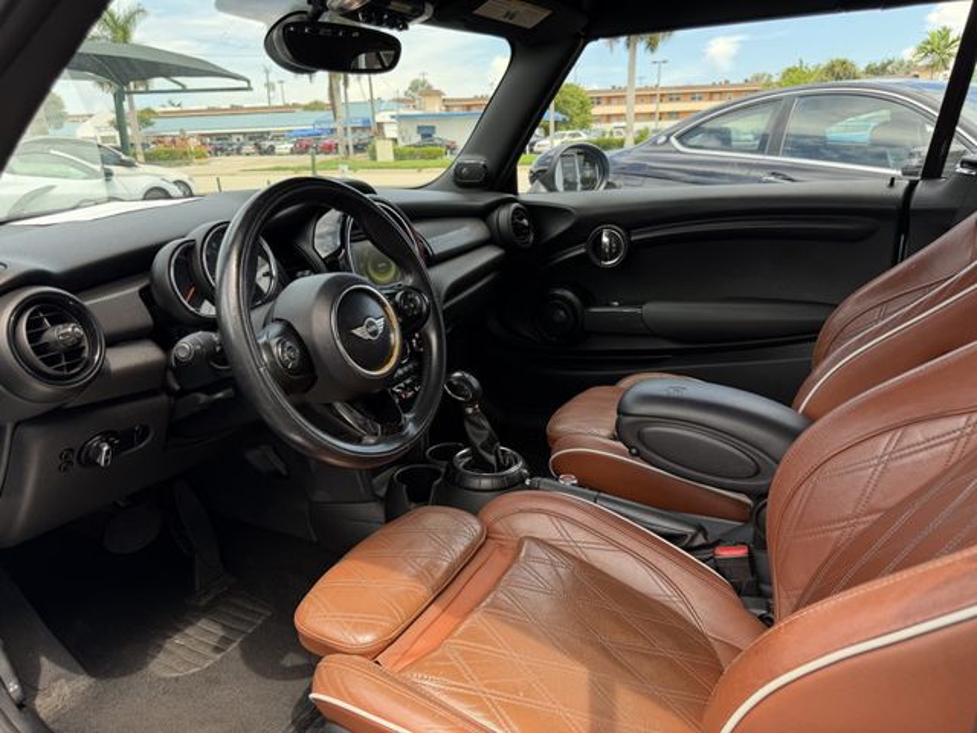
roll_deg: +2.3
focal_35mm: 24
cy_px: 366
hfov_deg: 71.6
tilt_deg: -18.3
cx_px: 488
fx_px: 677
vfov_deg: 56.8
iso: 80
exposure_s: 1/365
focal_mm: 6.76
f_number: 1.78
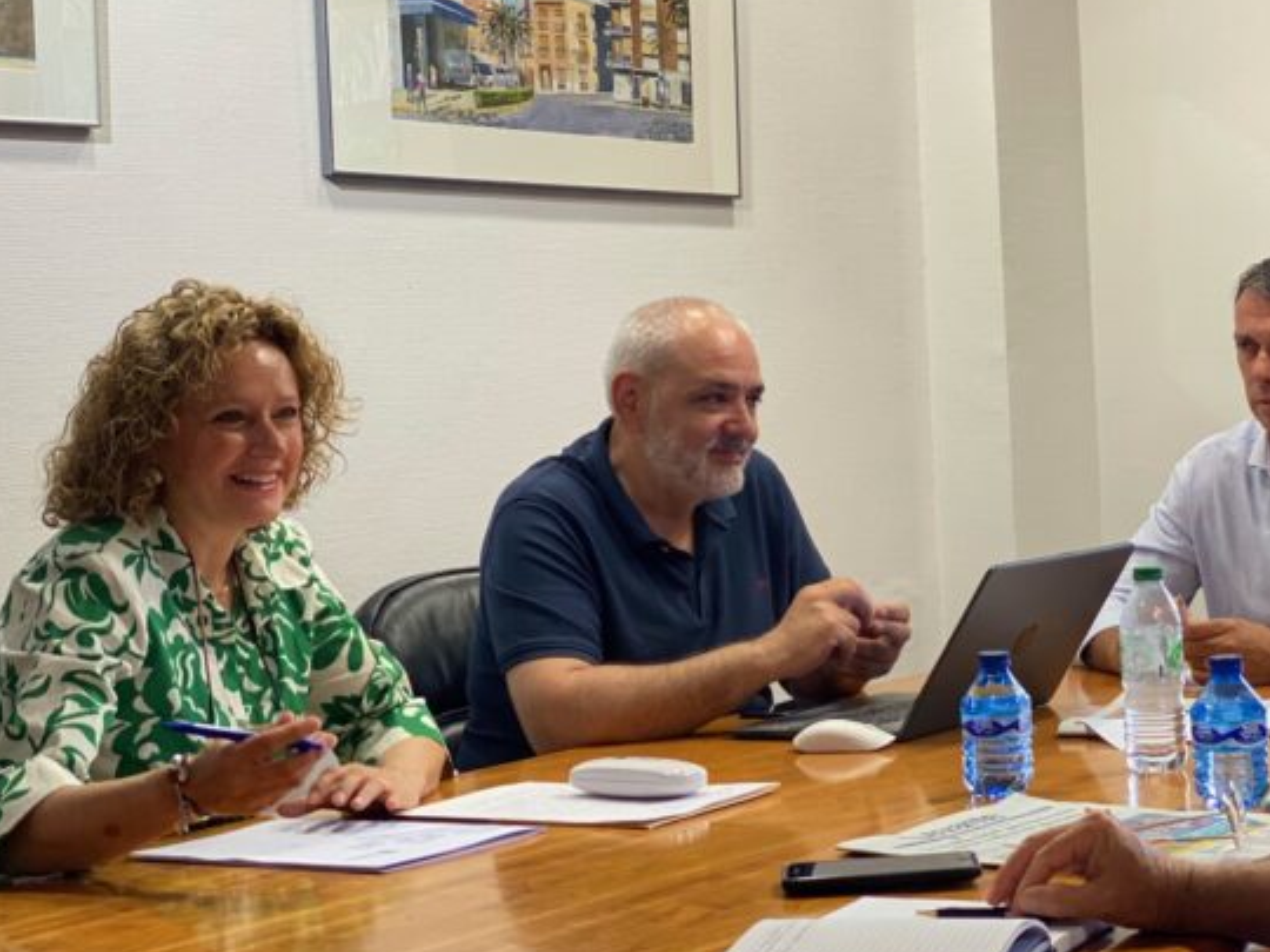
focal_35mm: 77
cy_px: 449
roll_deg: +2.4
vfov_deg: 19.1
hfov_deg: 25.1
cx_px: 913
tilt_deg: -1.0
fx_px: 2825
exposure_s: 1/50
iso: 125
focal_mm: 6
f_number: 2
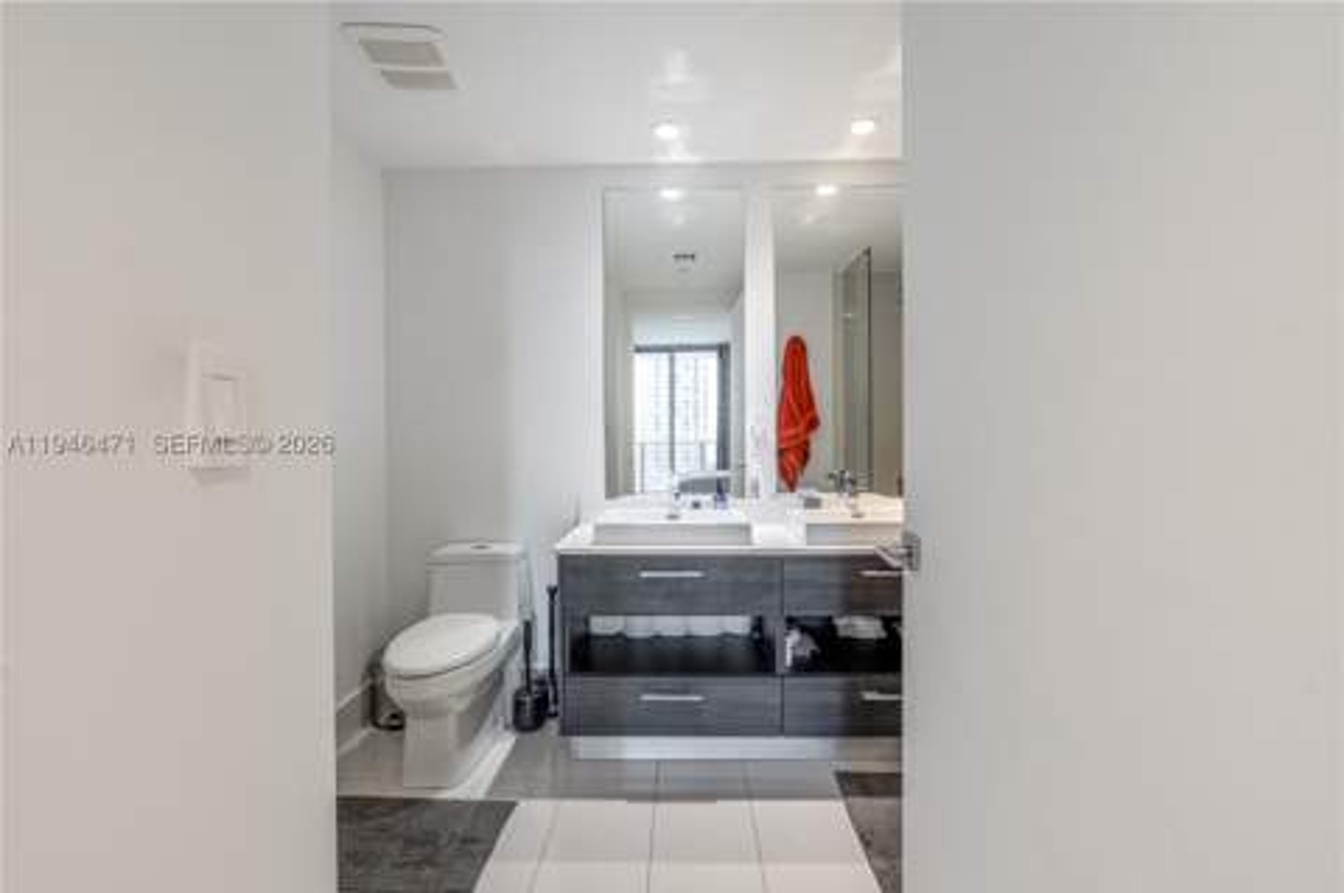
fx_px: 597
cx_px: 672
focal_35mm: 16
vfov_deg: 73.6
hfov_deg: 96.8
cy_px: 446
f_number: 8
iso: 200
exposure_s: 1/8
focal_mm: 16
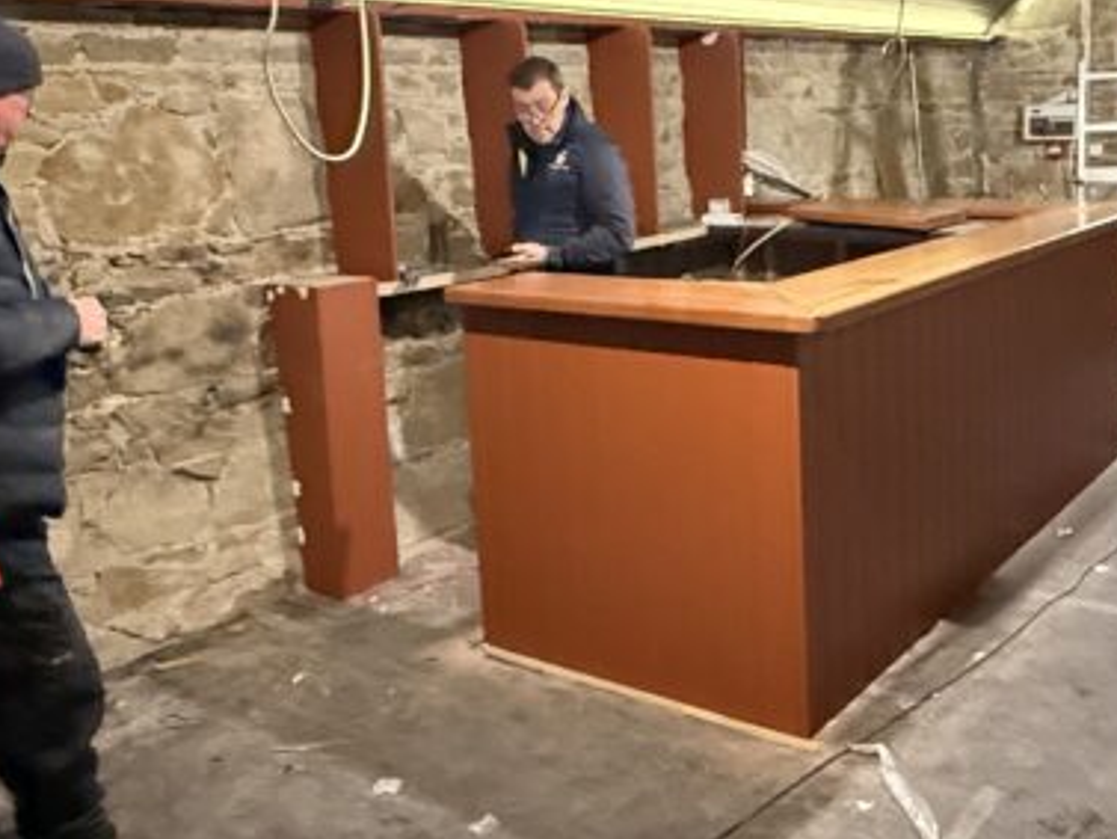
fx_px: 1227
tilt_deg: -7.3
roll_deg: +1.9
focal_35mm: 38
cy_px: 276
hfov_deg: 48.3
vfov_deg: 37.3
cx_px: 729
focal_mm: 2.22
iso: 1250
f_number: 2.2
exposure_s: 1/33
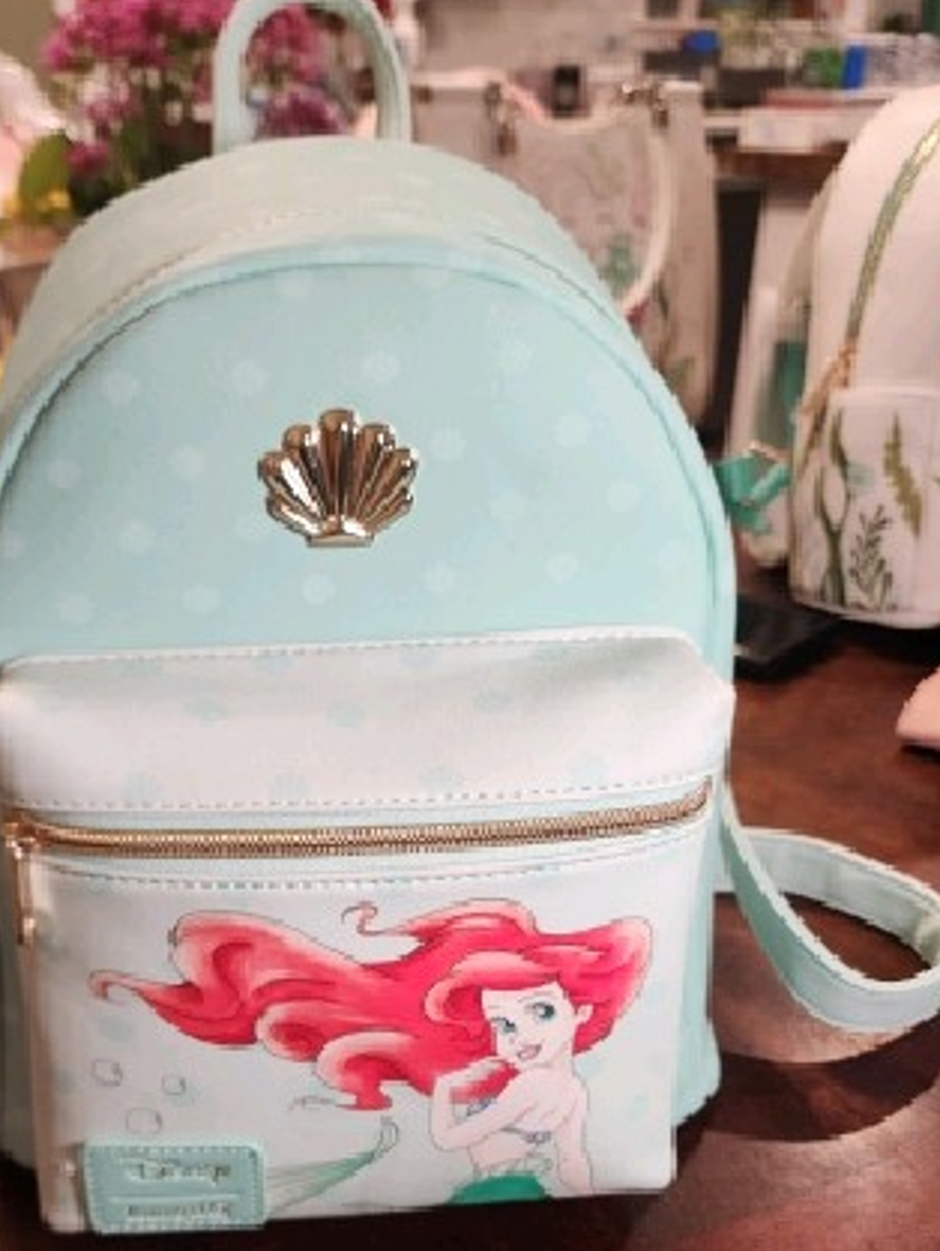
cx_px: 350
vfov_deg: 53.9
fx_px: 1194
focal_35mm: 33
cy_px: 859
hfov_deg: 42.6
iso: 400
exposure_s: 1/120
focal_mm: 6.4
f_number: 1.8
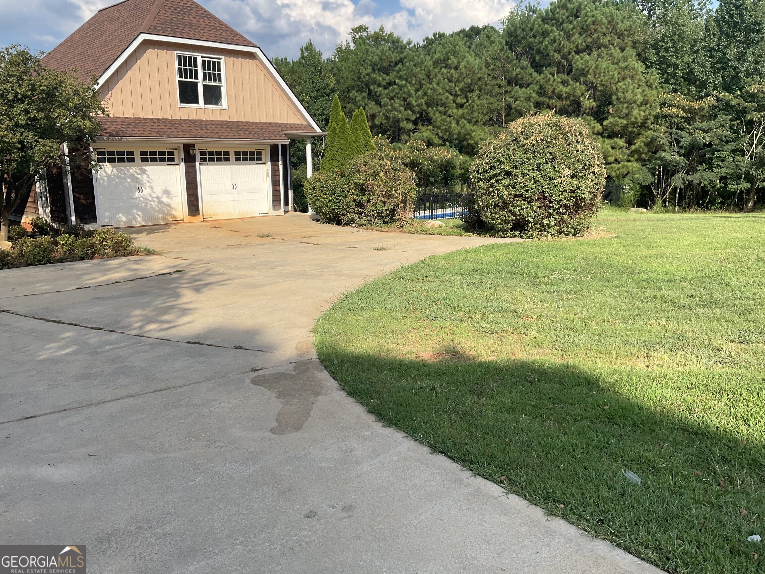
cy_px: 287
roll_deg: -0.3
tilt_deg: -12.1
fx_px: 641
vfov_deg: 48.2
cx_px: 382
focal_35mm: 29
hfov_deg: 61.7
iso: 16
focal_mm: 3
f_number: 1.8
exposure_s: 1/642
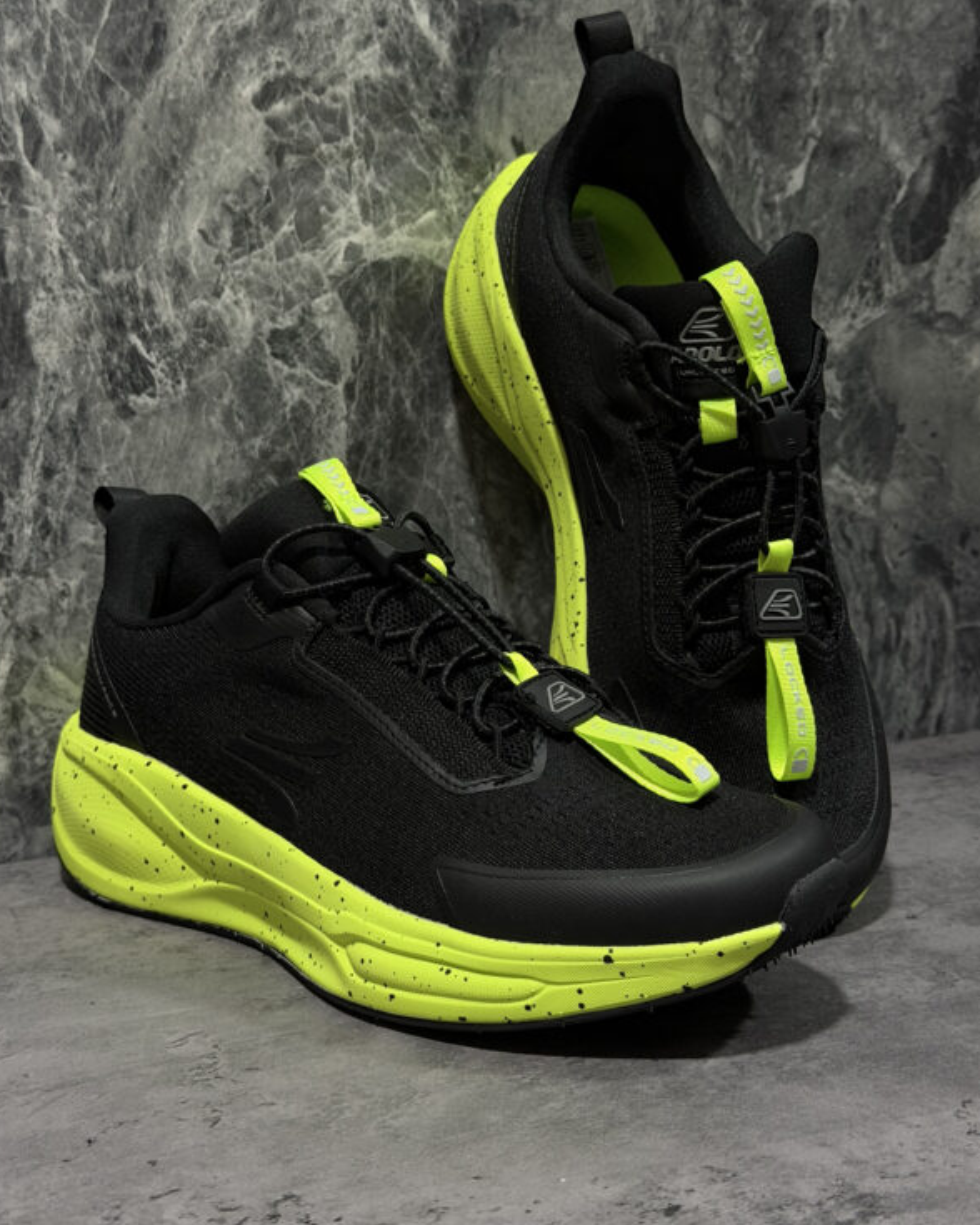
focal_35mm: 51
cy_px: 598
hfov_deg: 29.7
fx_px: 1849
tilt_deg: -10.2
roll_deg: +0.8
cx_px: 492
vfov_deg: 36.7
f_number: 1.78
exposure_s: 1/40
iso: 320
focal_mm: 6.76
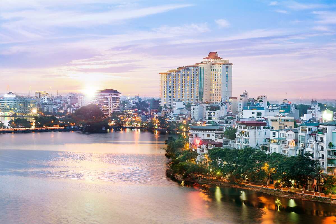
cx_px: 168
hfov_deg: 28.8
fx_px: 653
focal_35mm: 70
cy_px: 112
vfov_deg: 19.5
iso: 50
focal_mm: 70
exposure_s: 5
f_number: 22
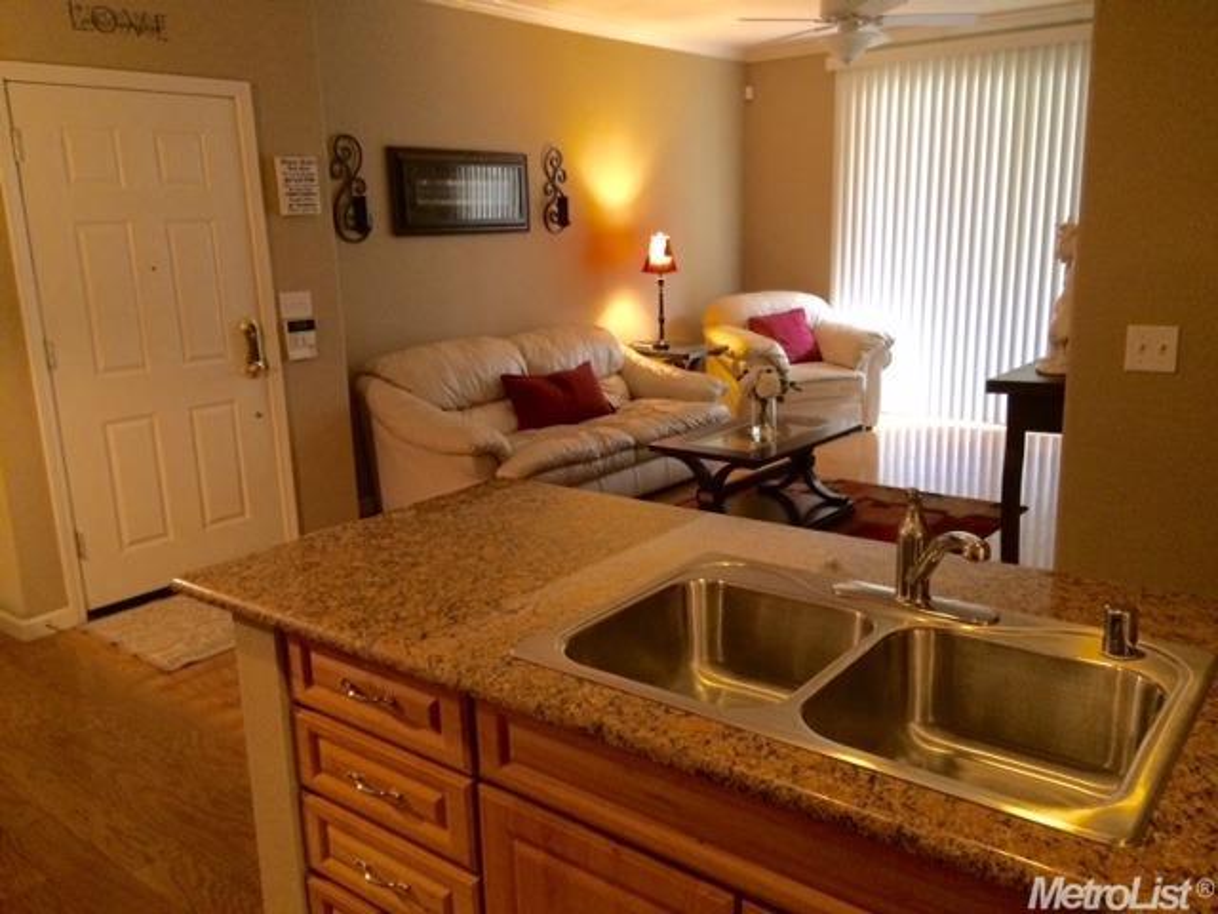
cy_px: 457
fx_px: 1020
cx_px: 609
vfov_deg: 48.2
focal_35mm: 29
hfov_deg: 61.7
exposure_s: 1/20
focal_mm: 4.15
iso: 250
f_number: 2.2
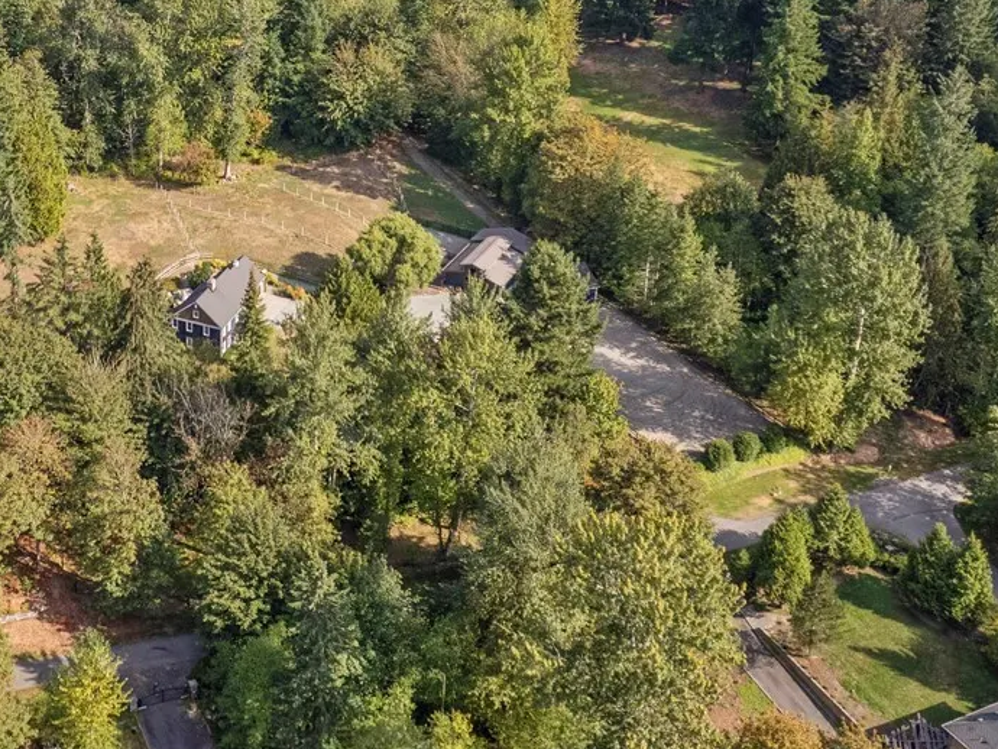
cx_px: 215
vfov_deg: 27.3
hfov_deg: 35.7
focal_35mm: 52
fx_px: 1500
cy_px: 120
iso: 110
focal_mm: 8.38
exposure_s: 1/320
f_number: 2.8
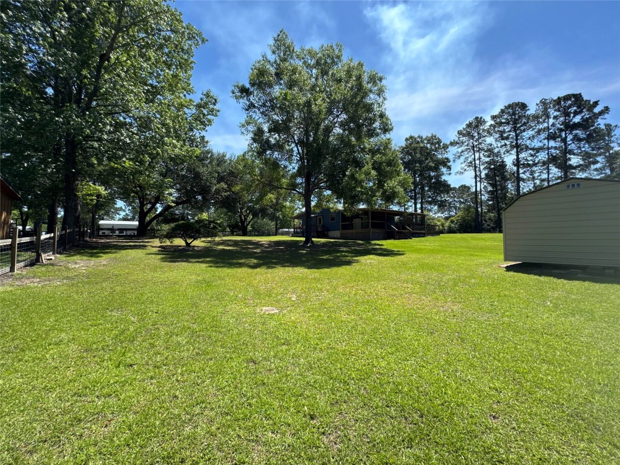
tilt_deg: +2.2
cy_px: 232
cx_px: 310
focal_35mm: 14
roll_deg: +0.3
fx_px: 251
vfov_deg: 85.7
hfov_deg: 102.1
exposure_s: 1/980
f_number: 2.2
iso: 50
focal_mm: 2.22
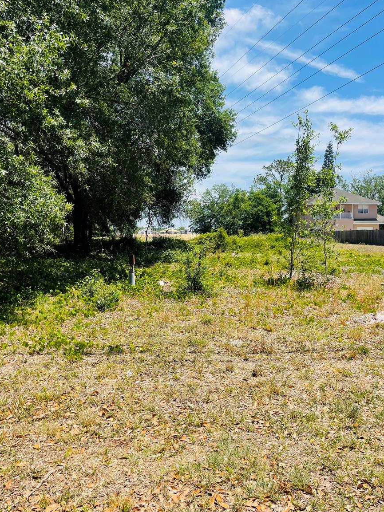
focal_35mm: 26
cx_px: 189
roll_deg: +0.8
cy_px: 250
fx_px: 385
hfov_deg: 53.0
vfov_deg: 67.3
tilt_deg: -4.9
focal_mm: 5.1
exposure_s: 1/3165
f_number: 1.6
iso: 32
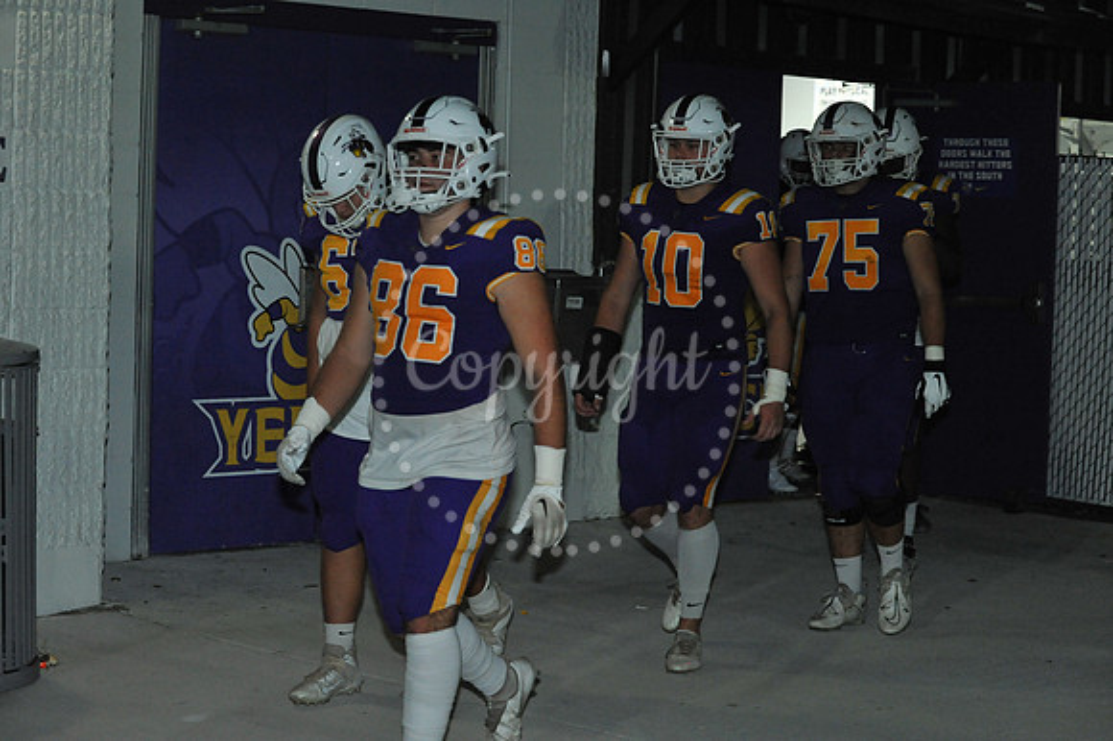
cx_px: 556
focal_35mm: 80
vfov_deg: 17.0
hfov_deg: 25.4
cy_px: 370
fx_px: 2472
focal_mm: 80
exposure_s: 1/250
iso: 4000
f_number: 5.6
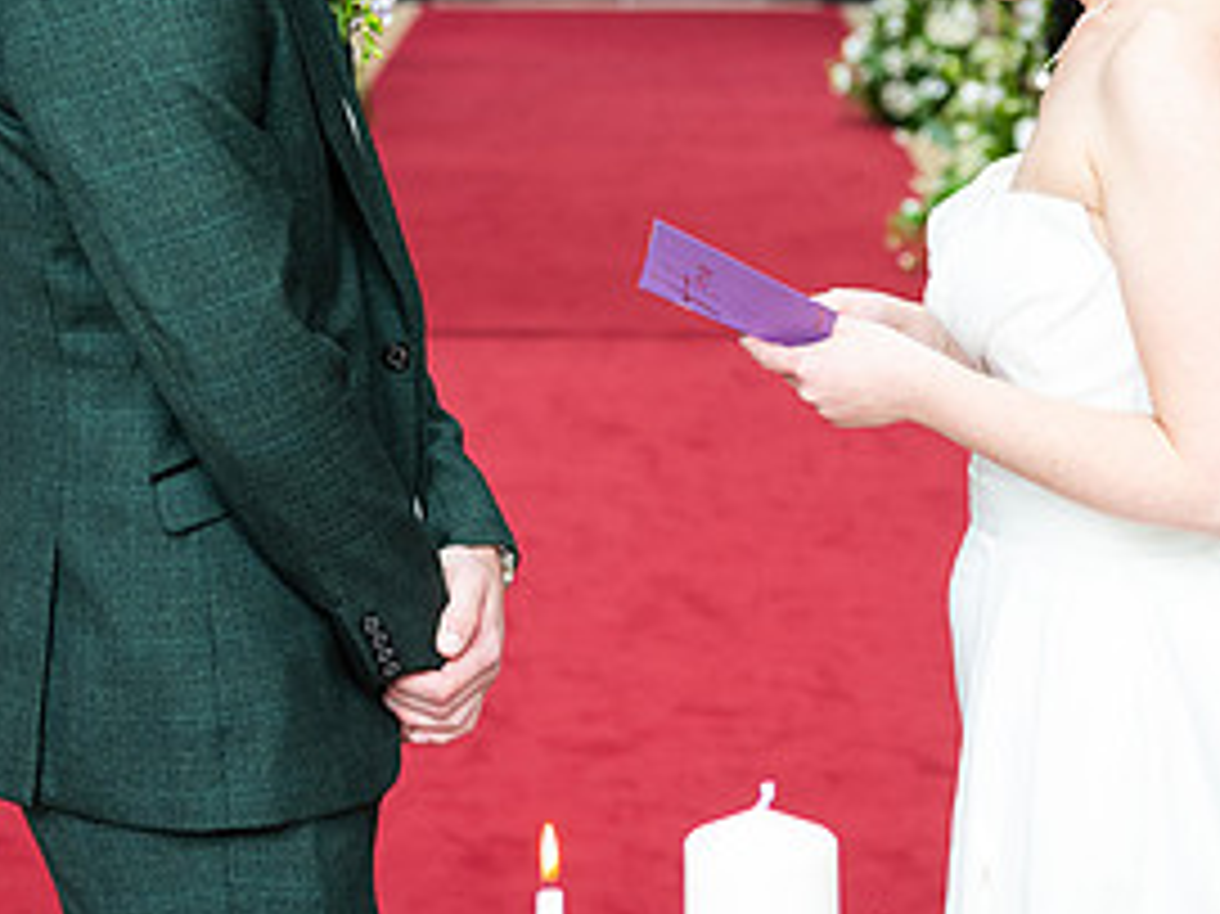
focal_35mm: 103
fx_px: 3629
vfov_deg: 14.2
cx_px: 725
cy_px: 106
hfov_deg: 19.1
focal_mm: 50
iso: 400
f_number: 3.5
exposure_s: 1/200
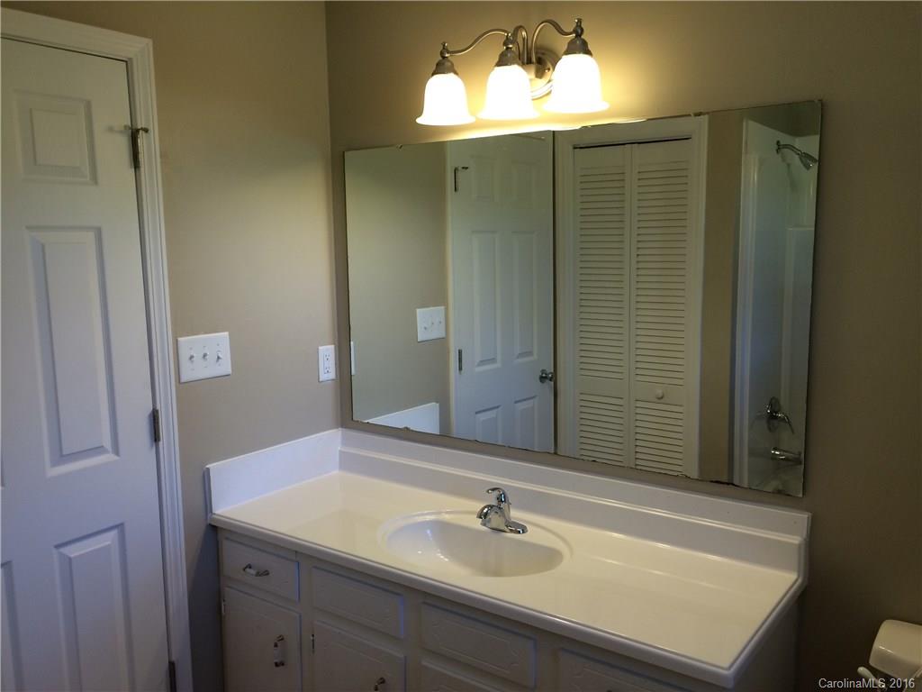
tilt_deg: -8.8
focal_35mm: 29
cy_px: 346
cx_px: 461
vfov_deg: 48.2
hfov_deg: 61.7
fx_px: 772
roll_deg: +1.2
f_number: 2.2
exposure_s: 1/30
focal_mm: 4.15
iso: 32
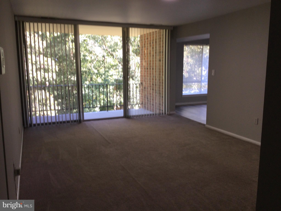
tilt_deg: -7.9
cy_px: 106
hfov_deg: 58.4
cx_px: 140
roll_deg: -1.3
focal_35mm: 31
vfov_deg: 45.4
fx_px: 252
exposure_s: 1/30
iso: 32
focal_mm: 3.3
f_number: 2.4
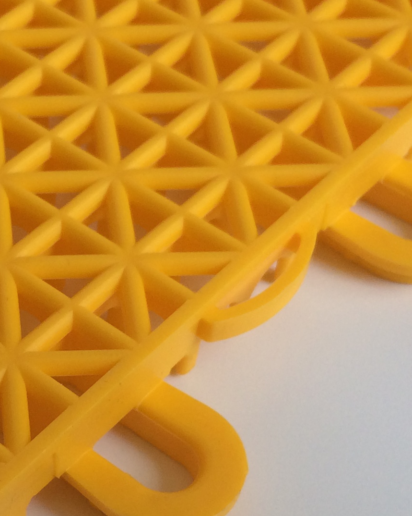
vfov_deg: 22.2
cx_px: -75
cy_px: 303
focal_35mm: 86
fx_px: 1311
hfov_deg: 17.1
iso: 64
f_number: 2.2
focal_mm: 4.15
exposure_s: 1/100
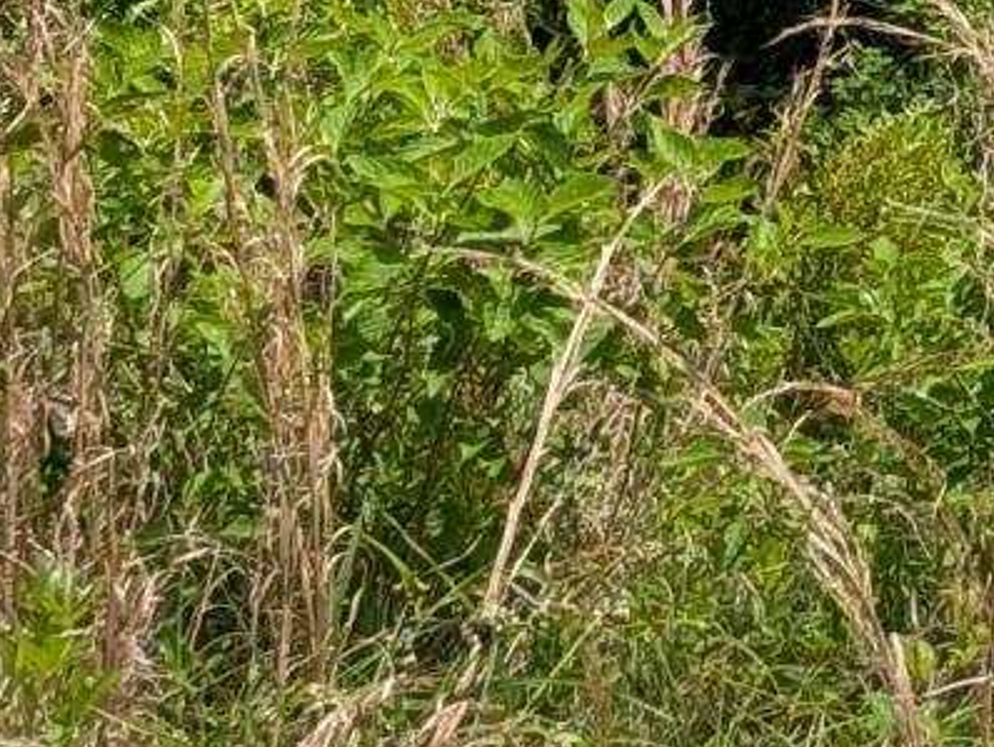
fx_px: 5201
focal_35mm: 181
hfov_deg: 8.0
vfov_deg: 7.9
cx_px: 3626
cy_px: -657
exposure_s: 1/1185
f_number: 1.68
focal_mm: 6.9
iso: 22
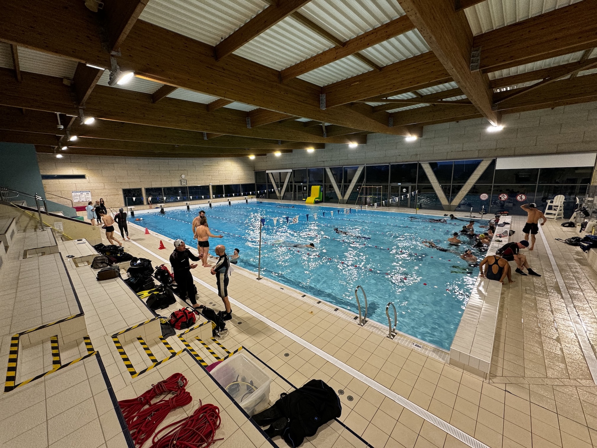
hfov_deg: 102.1
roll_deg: +1.7
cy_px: 224
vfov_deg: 85.7
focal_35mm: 14
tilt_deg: -10.6
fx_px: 241
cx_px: 298
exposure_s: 1/99
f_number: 2.2
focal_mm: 2.22
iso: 125
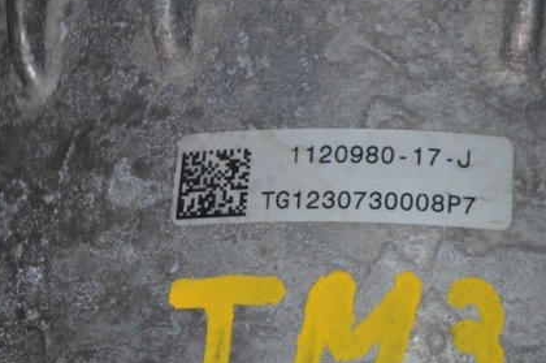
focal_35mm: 126
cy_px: 163
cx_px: 339
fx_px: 1905
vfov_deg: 10.9
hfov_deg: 16.3
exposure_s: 1/60
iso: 1100
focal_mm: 55
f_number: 5.6
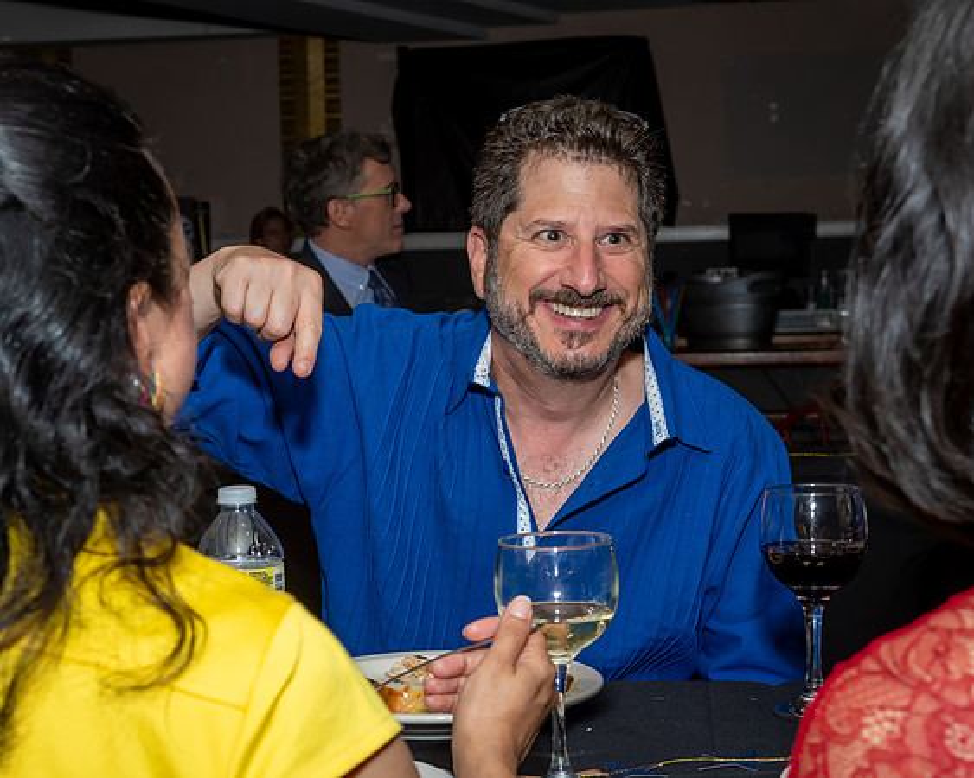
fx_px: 2036
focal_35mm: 71
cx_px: 431
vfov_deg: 21.6
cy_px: 389
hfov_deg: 26.9
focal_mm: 35
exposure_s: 1/250
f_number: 5.6
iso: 400
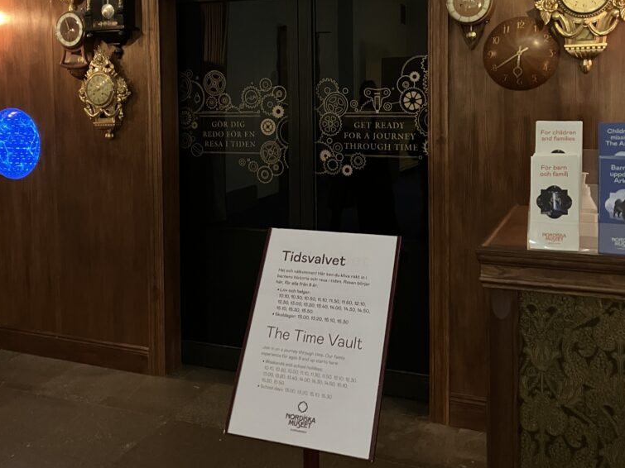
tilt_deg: -0.6
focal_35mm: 38
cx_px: 312
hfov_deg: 49.0
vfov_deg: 36.8
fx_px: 686
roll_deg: -0.2
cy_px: 117
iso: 640
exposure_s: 1/19
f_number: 1.8
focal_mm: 3.99
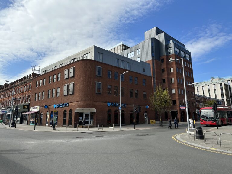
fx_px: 161
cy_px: 87
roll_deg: +0.8
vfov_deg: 56.8
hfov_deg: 71.6
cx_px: 116
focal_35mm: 24
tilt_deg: +11.2
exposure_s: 1/4016
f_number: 1.78
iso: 80
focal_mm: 6.86
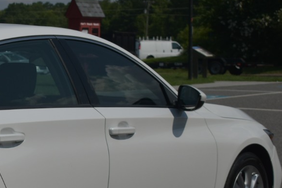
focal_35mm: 134
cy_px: 148
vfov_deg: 10.2
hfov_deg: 14.7
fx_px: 1050
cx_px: -67
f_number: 4.5
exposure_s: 1/3200
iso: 100
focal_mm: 32
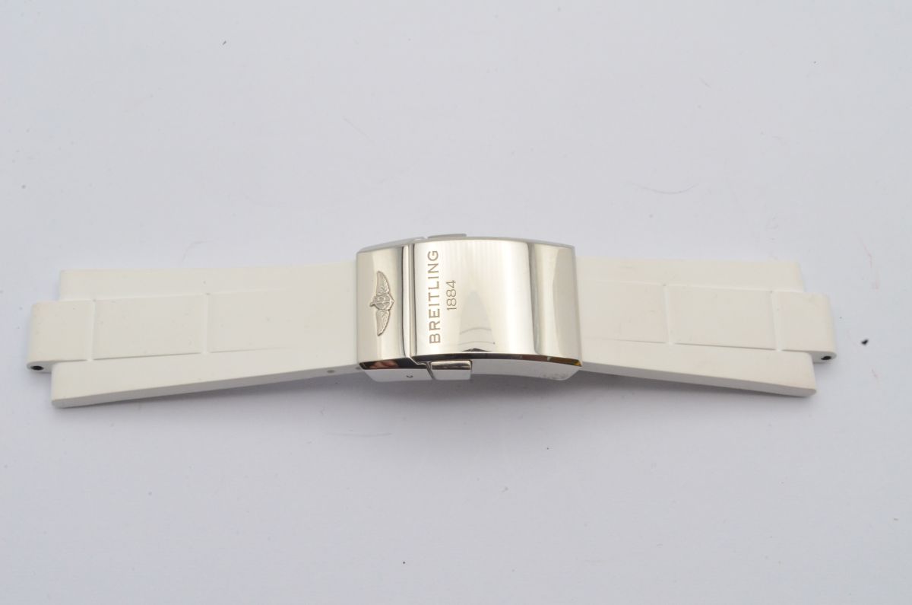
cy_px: 302
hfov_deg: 30.6
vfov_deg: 20.5
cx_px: 456
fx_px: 1669
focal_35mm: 66
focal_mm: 44
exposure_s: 1/30
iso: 1250
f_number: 29
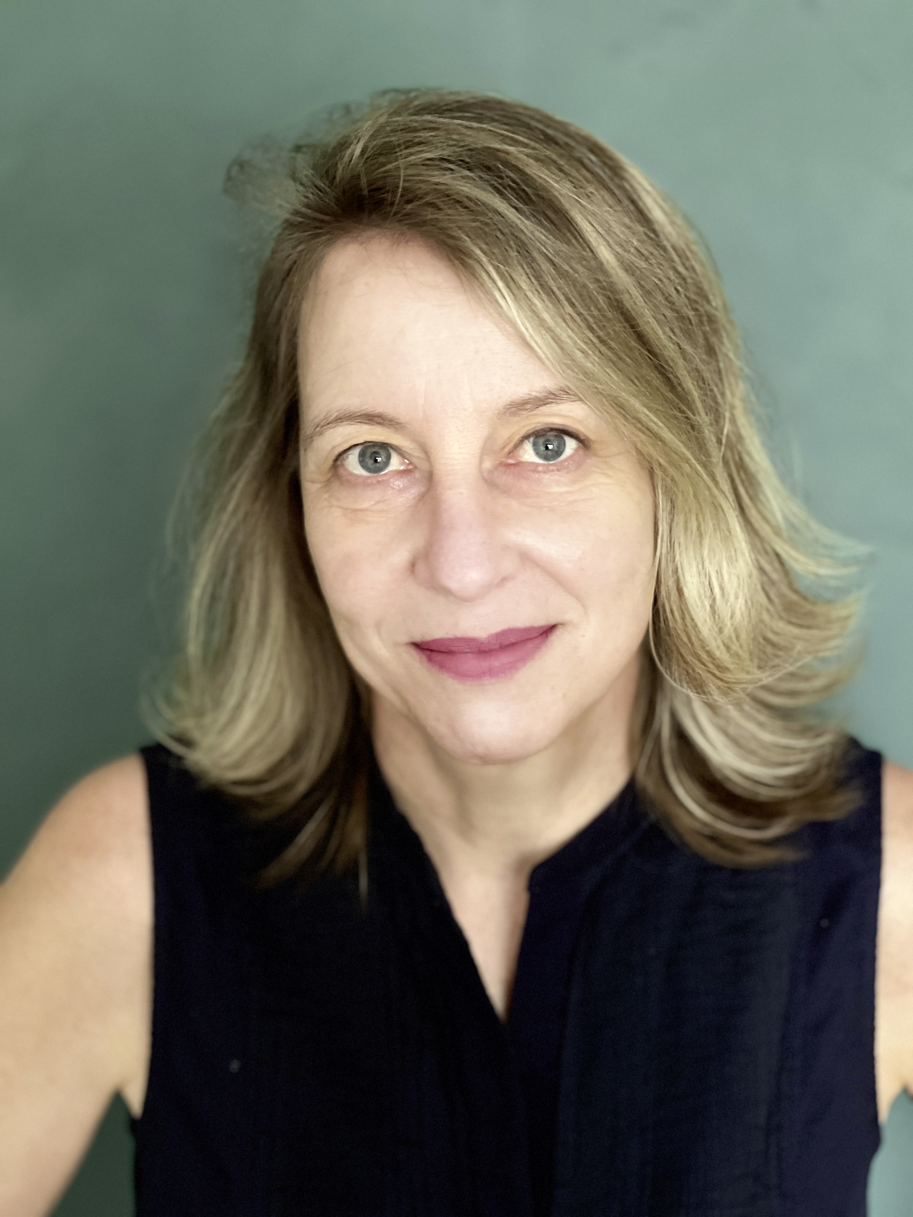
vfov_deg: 25.3
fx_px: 2708
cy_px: 608
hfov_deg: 19.1
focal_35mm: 77
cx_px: 456
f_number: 2.8
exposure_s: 1/24
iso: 400
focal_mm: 9
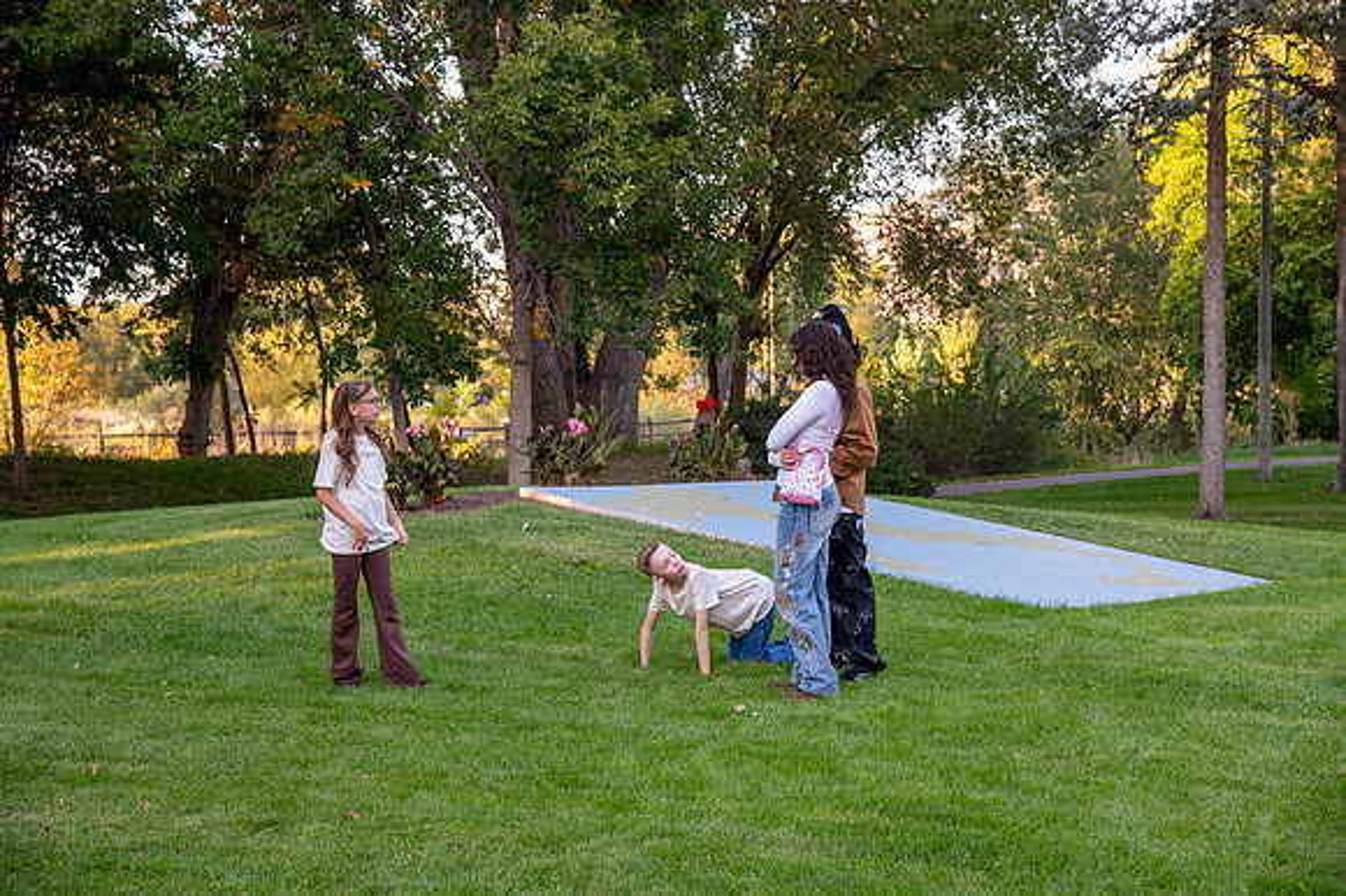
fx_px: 3176
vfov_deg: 16.1
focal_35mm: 85
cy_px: 448
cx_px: 673
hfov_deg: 23.9
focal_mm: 85
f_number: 8
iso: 1250
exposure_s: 1/125
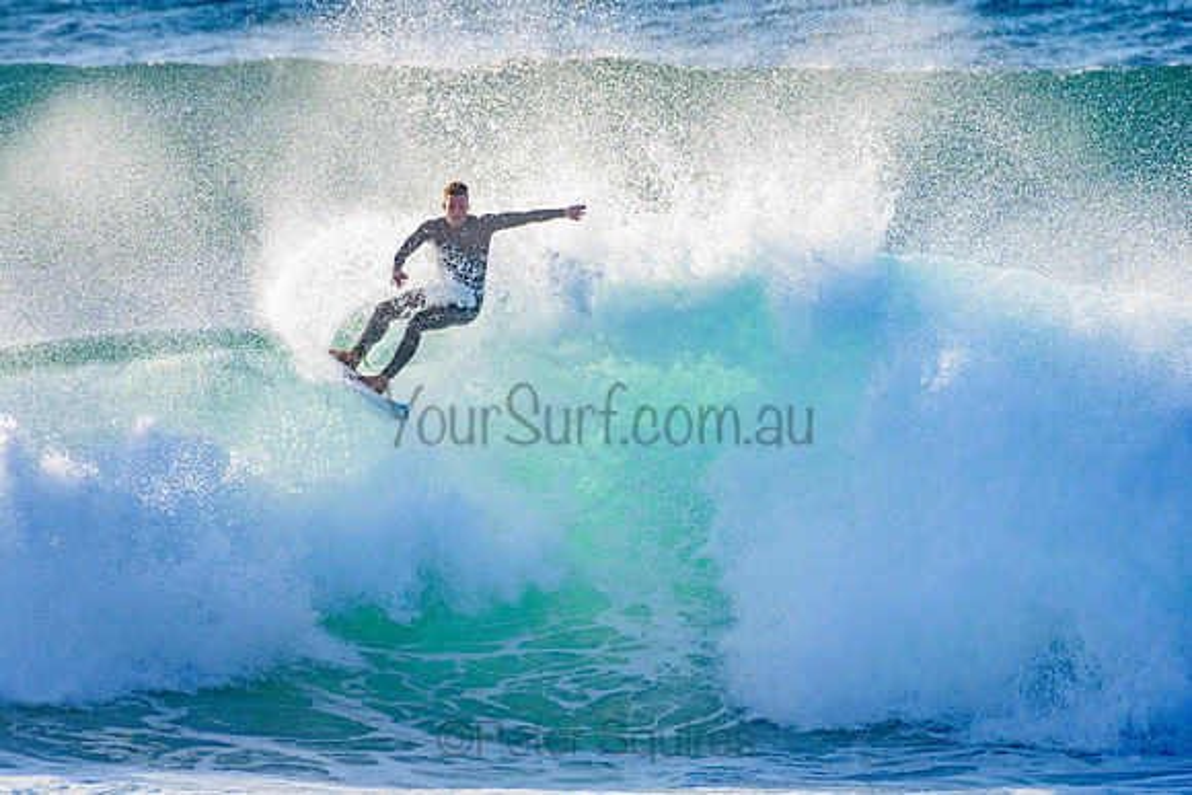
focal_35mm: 613
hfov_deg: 3.4
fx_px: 20308
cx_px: 461
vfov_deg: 2.2
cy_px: 356
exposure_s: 1/2000
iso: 200
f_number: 5.6
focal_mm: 500
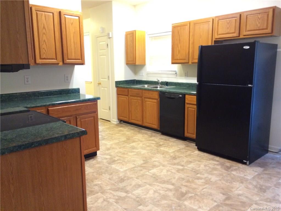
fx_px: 235
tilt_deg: -8.4
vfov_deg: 48.2
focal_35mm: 29
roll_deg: +1.5
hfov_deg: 61.7
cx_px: 140
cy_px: 106
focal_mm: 4.15
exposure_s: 1/15
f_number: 2.2
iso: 320
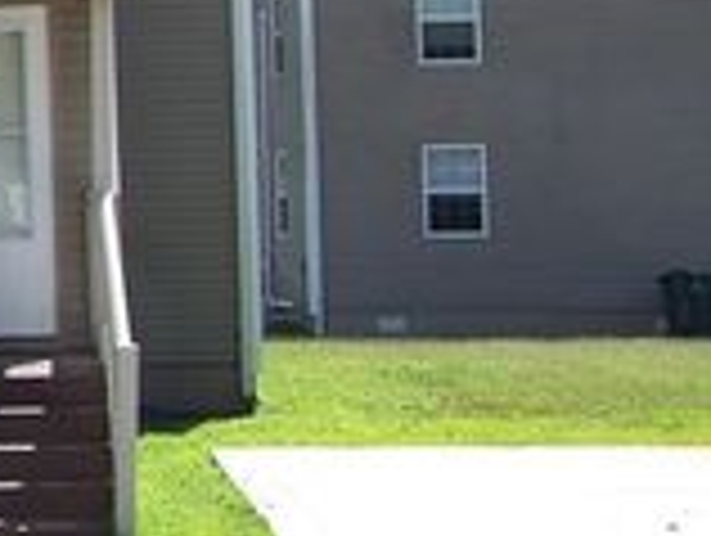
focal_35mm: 120
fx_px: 2469
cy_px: 16
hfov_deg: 15.1
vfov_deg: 12.3
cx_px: -382
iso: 64
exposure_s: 1/320
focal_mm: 6.3
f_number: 4
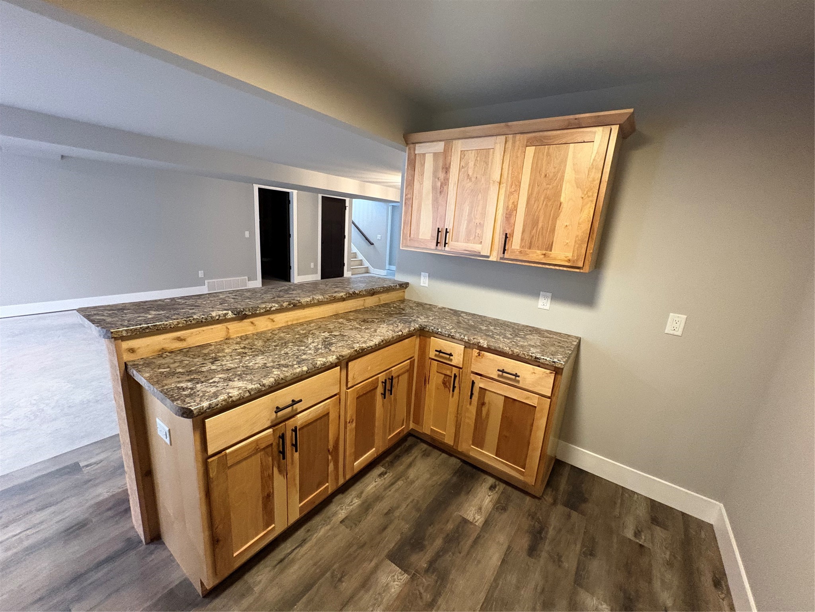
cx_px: 408
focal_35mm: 14
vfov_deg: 85.7
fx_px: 330
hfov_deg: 102.1
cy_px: 306
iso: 640
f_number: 2.2
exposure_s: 1/60
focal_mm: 2.22
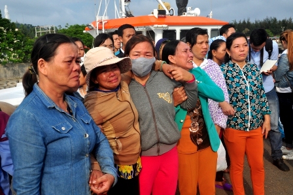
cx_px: 146
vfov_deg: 29.8
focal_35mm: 45
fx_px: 366
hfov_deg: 43.6
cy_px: 98
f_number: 14
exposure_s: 1/80
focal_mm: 30
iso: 250
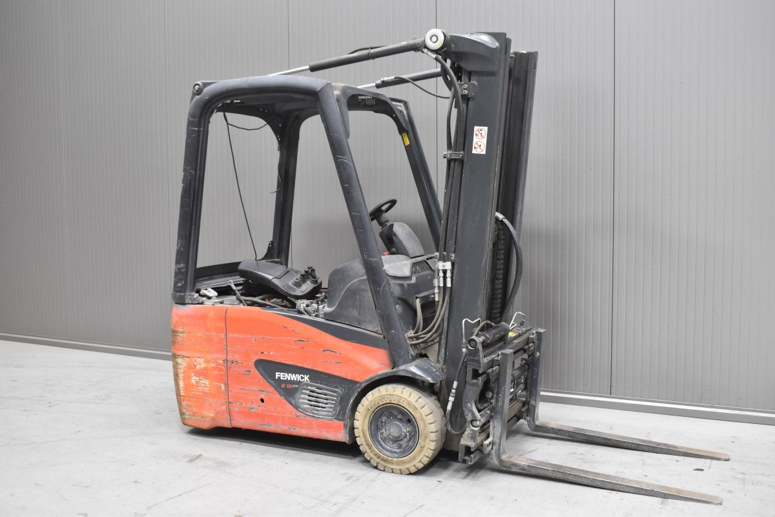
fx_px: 775
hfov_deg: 53.1
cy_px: 258
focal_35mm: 36
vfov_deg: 36.9
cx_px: 388
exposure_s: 1/25
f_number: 5
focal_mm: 24
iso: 1600
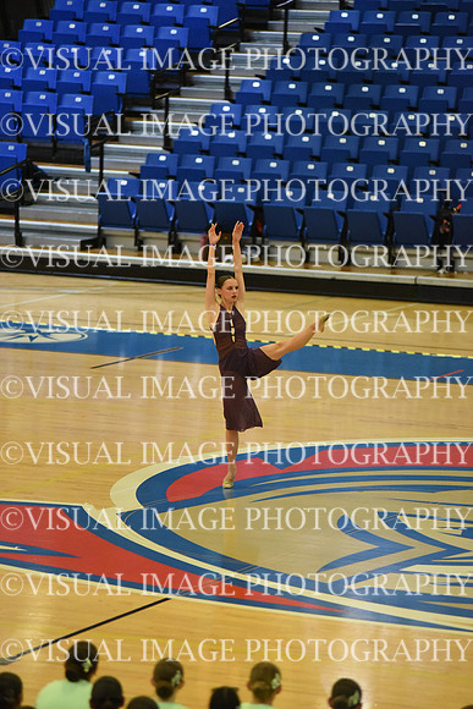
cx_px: 236
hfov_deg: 6.9
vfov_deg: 10.3
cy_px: 354
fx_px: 3939
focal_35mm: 200
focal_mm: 200
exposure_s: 1/1000
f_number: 2.8
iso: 8000
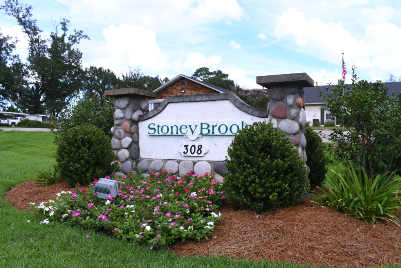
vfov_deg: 47.9
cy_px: 134
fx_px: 301
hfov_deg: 67.4
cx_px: 200
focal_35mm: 27
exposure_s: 1/250
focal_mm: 18
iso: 320
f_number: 10
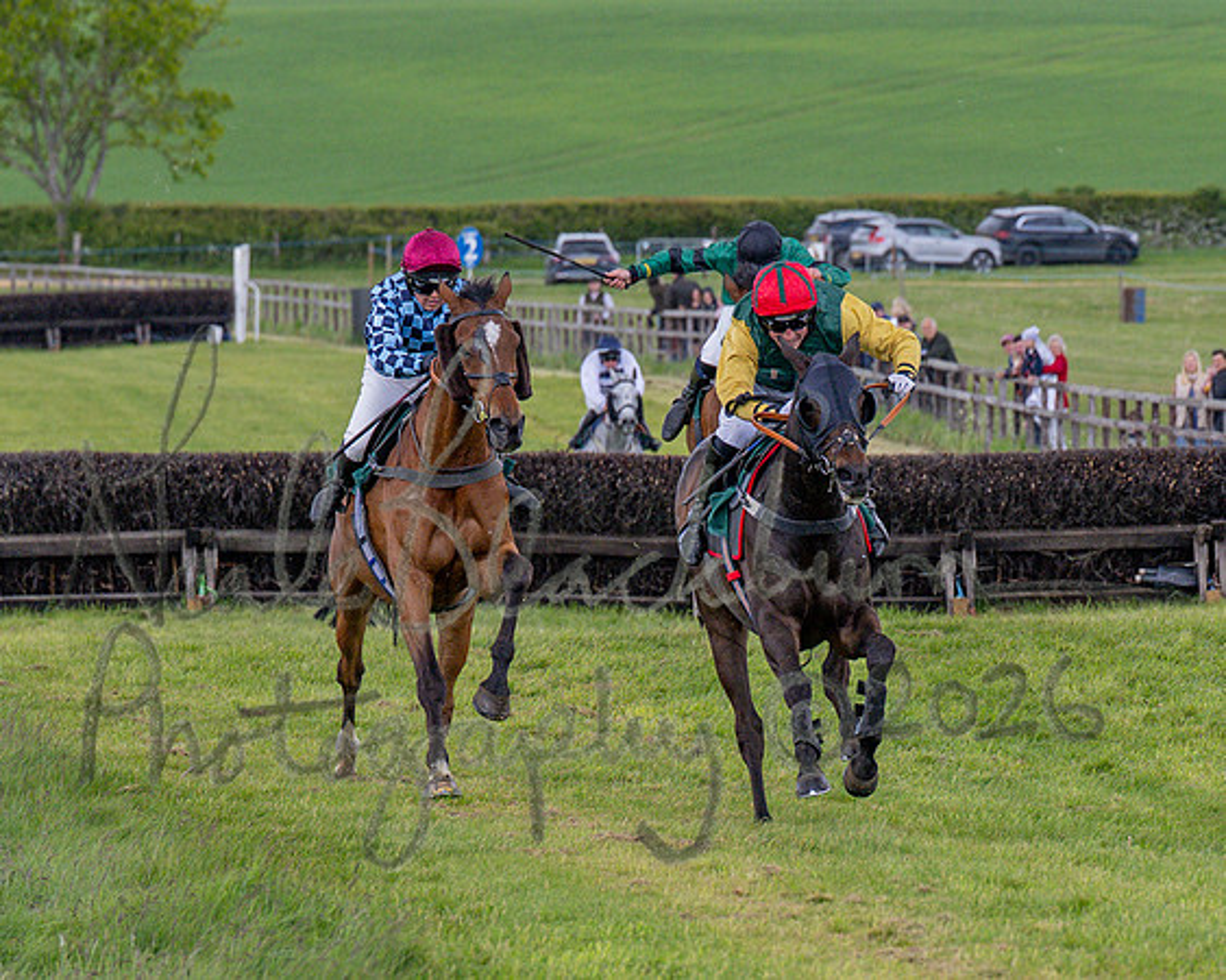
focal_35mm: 404
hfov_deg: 4.8
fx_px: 14637
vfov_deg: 3.8
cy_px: 857
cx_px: 526
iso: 400
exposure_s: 1/1600
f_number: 4
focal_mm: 120
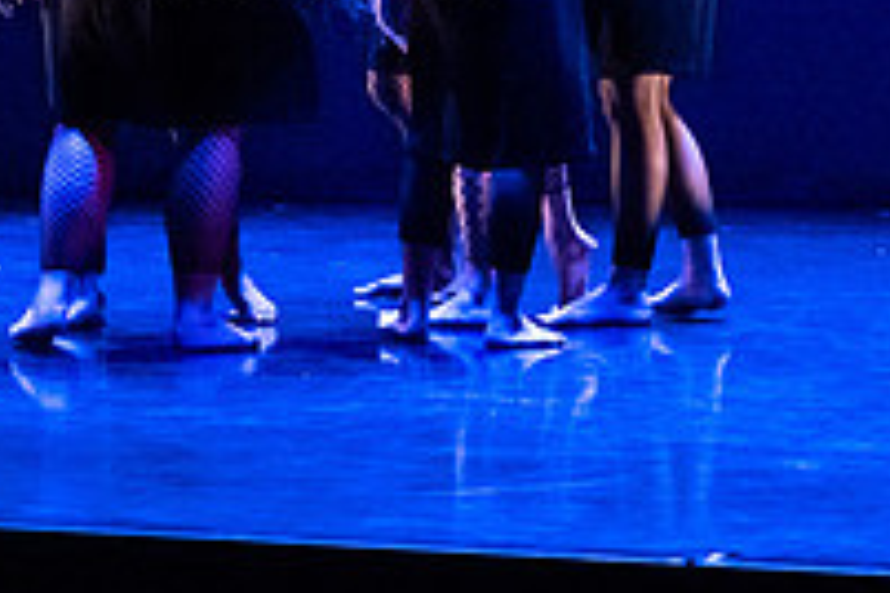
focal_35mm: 163
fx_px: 4029
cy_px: -193
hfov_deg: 12.4
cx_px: -106
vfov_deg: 8.3
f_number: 3.5
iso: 4000
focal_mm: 46
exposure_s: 1/320
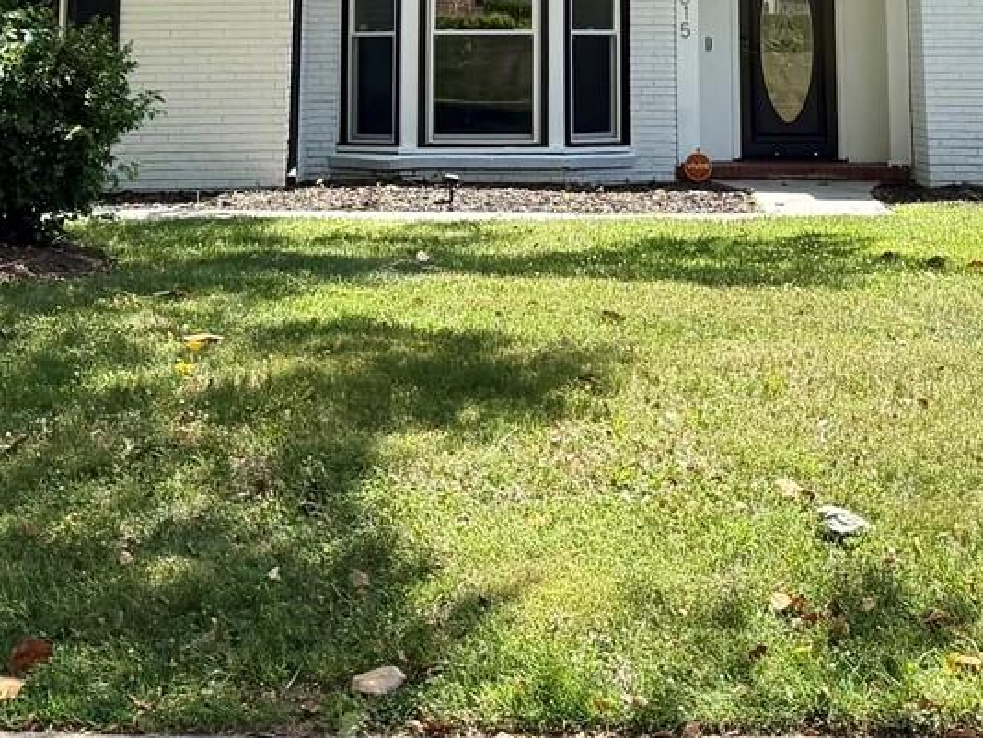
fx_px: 2614
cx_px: 552
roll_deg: +0.2
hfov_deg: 21.3
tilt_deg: +10.9
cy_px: -447
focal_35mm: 92
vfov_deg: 14.7
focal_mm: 6.76
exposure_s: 1/2232
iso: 100
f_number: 1.78
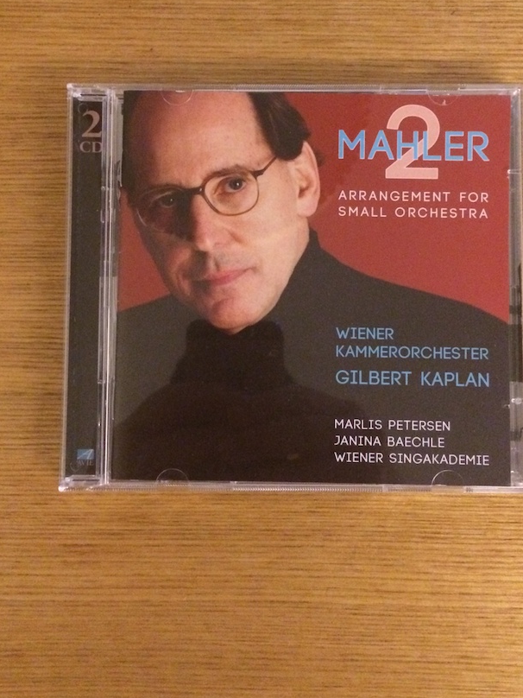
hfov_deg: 37.7
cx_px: 274
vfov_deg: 48.7
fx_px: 766
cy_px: 280
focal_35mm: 38
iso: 800
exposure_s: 1/17
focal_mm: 4.12
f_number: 2.2
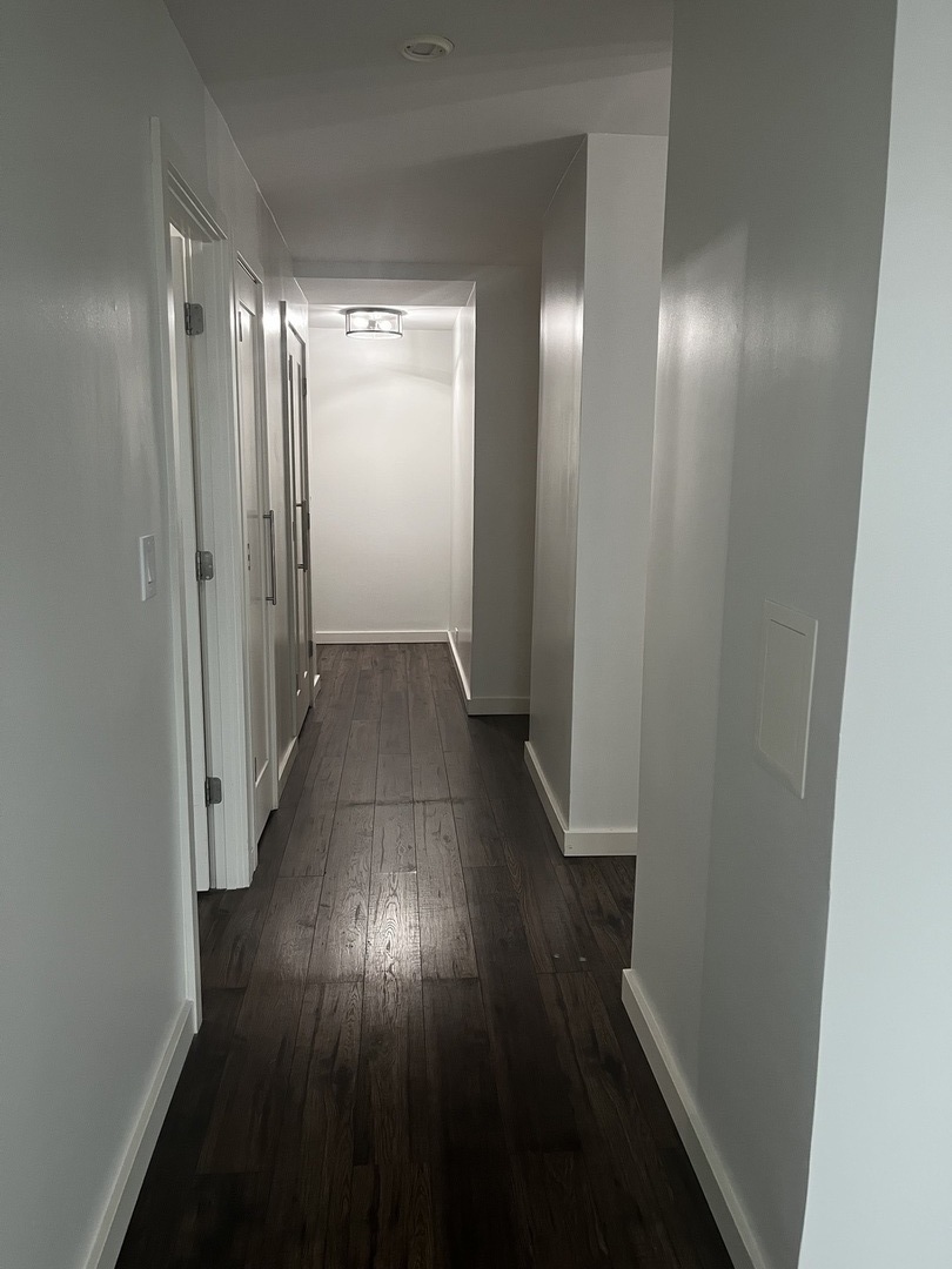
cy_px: 634
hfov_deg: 53.1
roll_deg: +0.3
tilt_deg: -10.1
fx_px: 953
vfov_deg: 67.3
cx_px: 476
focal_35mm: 26
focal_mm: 5.1
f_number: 1.6
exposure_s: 1/60
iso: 250
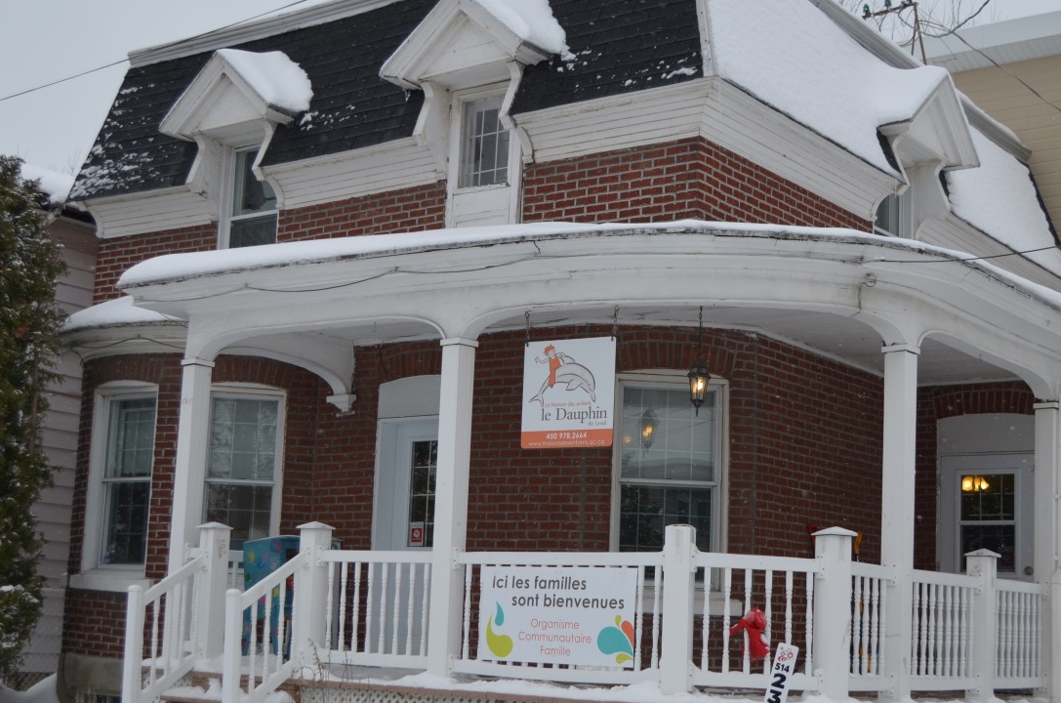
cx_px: 597
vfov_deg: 24.9
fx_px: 1588
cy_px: 375
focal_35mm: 54
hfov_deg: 36.9
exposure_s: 1/500
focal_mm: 24
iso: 160
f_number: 4
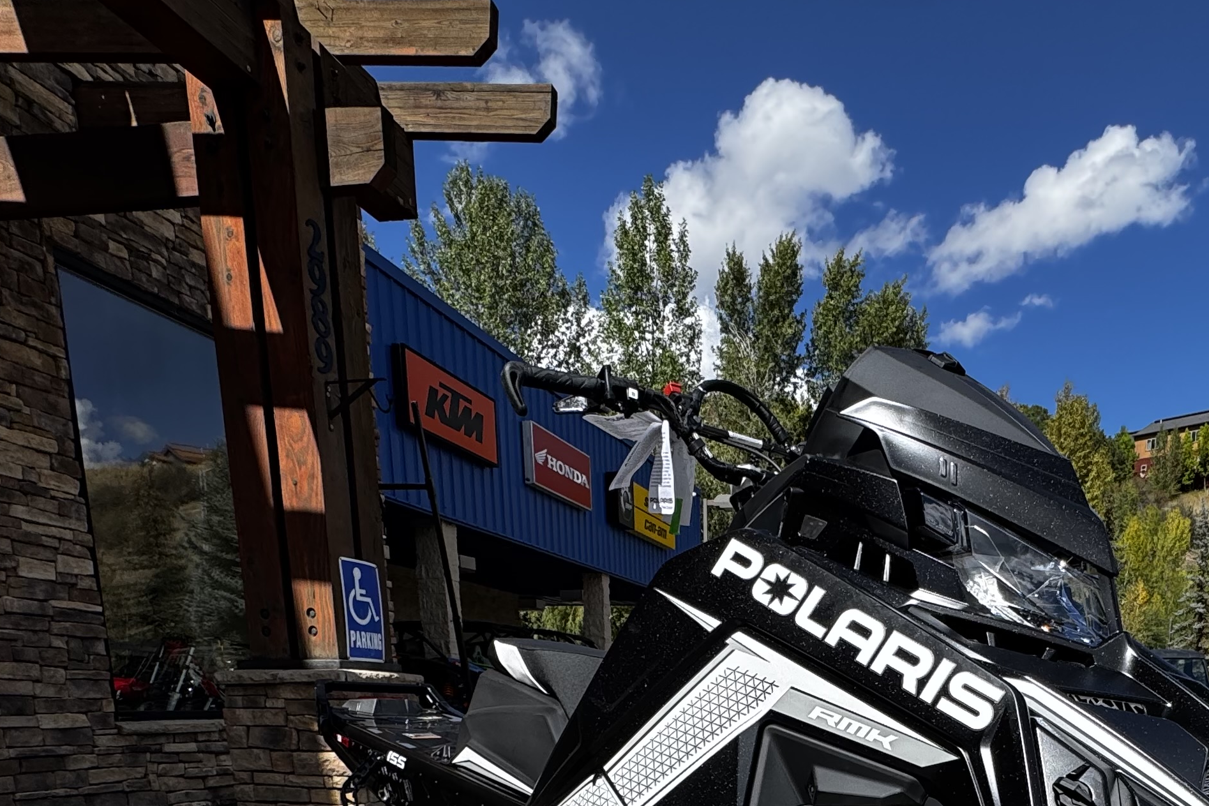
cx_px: 818
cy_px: 930
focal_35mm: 31
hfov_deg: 58.7
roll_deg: +0.1
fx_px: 1041
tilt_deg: -13.7
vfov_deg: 35.0
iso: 50
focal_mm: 2.22
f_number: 2.2
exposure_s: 1/1034
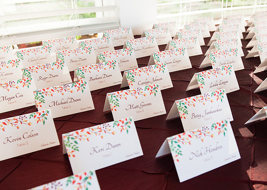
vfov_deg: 37.0
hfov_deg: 50.4
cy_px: 119
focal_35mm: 37
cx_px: 155
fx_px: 283
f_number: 5.6
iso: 1000
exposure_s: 1/160
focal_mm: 24
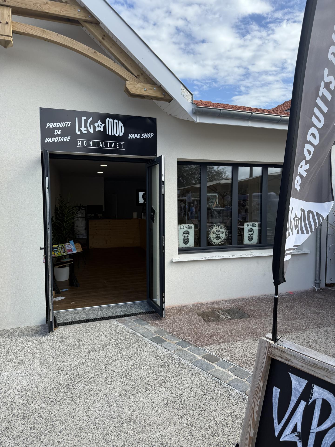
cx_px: 168
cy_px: 224
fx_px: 310
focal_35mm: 24
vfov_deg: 71.6
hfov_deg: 56.8
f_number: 1.78
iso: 100
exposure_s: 1/2801
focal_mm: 6.76
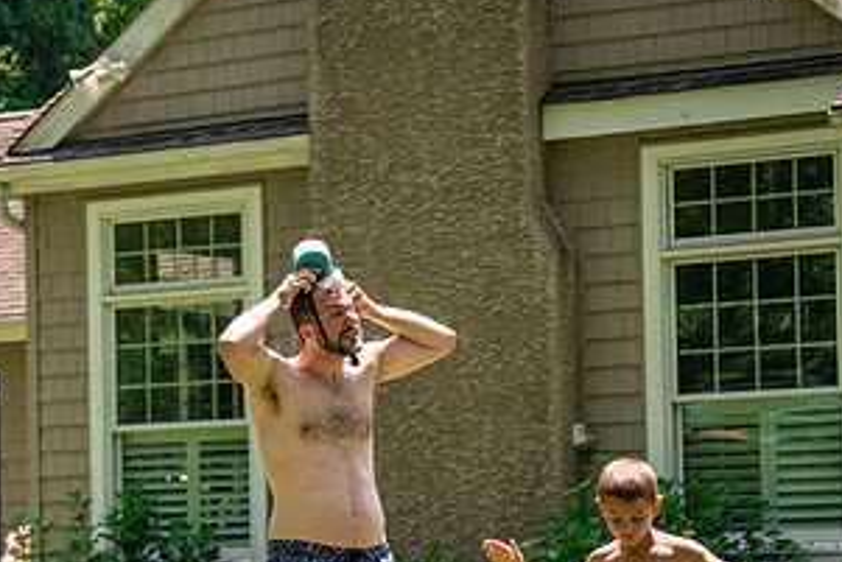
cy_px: 443
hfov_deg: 13.8
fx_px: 3486
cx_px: 299
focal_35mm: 149
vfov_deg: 9.2
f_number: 2.8
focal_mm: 70
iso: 250
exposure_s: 1/1250
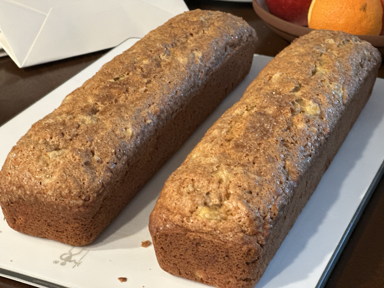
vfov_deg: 19.1
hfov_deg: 25.3
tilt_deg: -26.6
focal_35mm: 77
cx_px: 192
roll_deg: +0.4
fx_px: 854
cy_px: 144
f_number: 2.8
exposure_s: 1/20
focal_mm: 9
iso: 400
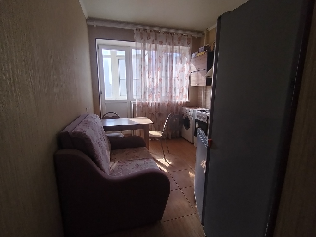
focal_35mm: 16
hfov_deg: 94.5
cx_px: 158
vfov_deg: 78.1
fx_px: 146
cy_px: 118
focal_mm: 1.42
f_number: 2.2
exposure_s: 1/147
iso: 100
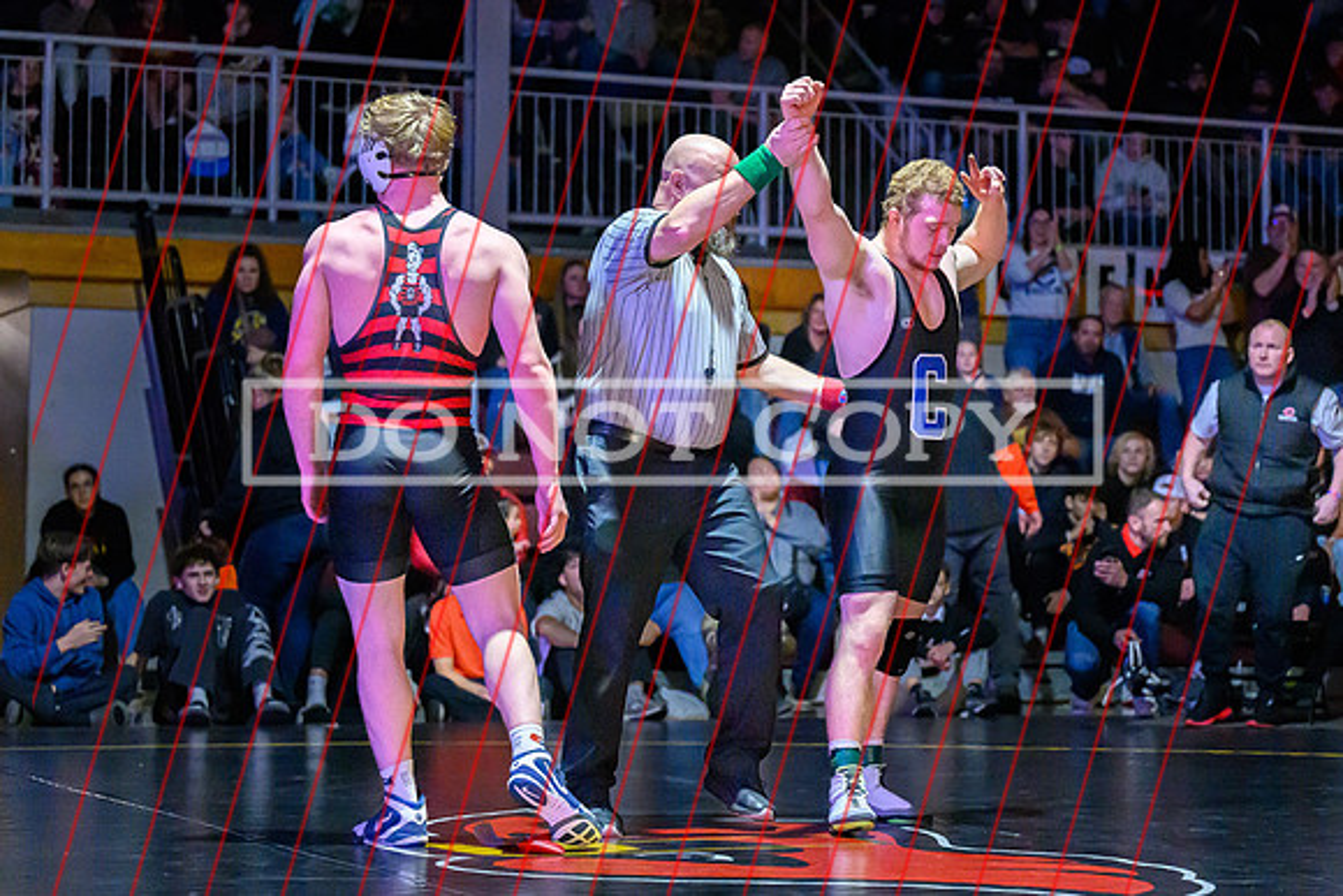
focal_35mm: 91
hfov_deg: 22.2
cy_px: 421
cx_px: 792
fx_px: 3413
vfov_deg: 15.0
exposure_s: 1/640
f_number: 2.8
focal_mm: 70
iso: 16000
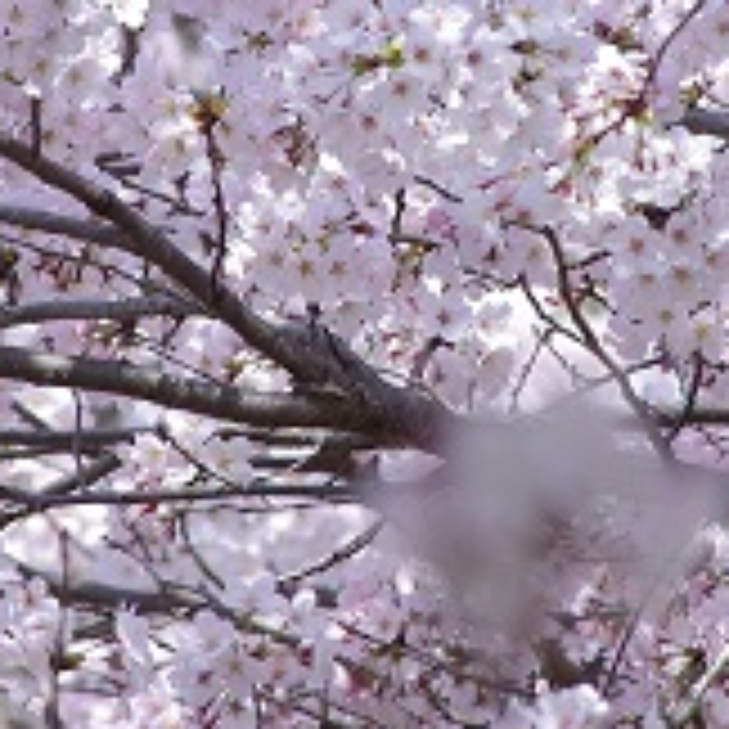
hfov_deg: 1.5
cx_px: 400
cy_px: 101
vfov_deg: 1.5
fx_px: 28163
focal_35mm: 1182
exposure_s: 1/320
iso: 400
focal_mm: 300
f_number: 10
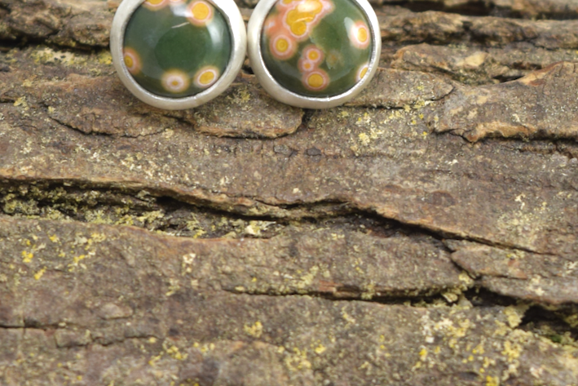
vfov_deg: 9.2
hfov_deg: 13.8
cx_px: 245
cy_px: 47
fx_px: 2391
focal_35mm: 149
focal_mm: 55
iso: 400
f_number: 7.1
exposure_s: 1/125
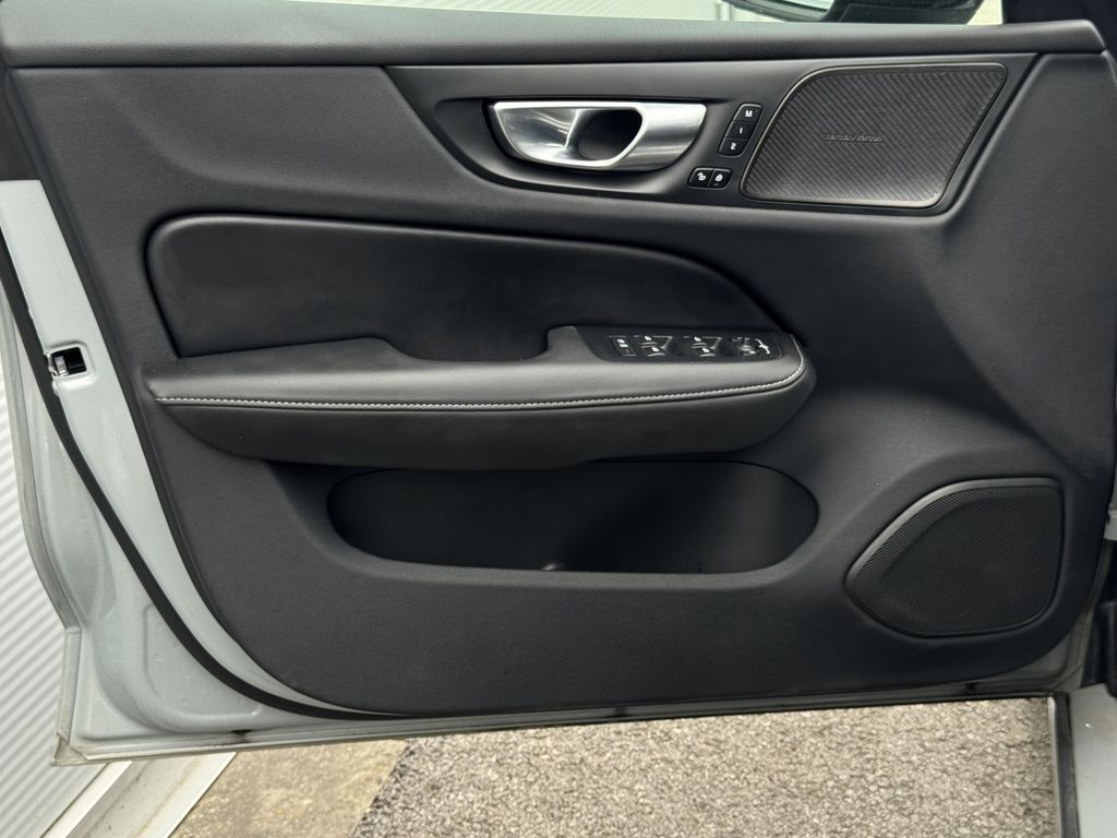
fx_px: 1581
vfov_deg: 29.7
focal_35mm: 49
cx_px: 558
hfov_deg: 38.9
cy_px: 419
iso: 64
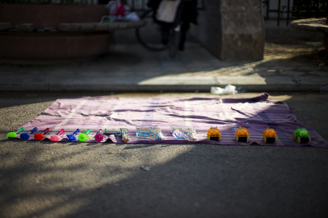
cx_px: 164
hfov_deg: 39.6
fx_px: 455
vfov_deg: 27.0
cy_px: 109
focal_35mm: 50
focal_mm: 50
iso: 50
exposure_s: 1/8000
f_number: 1.4
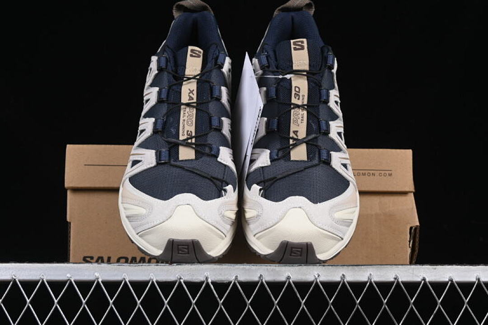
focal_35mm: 75
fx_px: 1017
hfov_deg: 27.0
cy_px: 162
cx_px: 244
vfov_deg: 18.2
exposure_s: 1/80
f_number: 8
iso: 160
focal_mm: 50
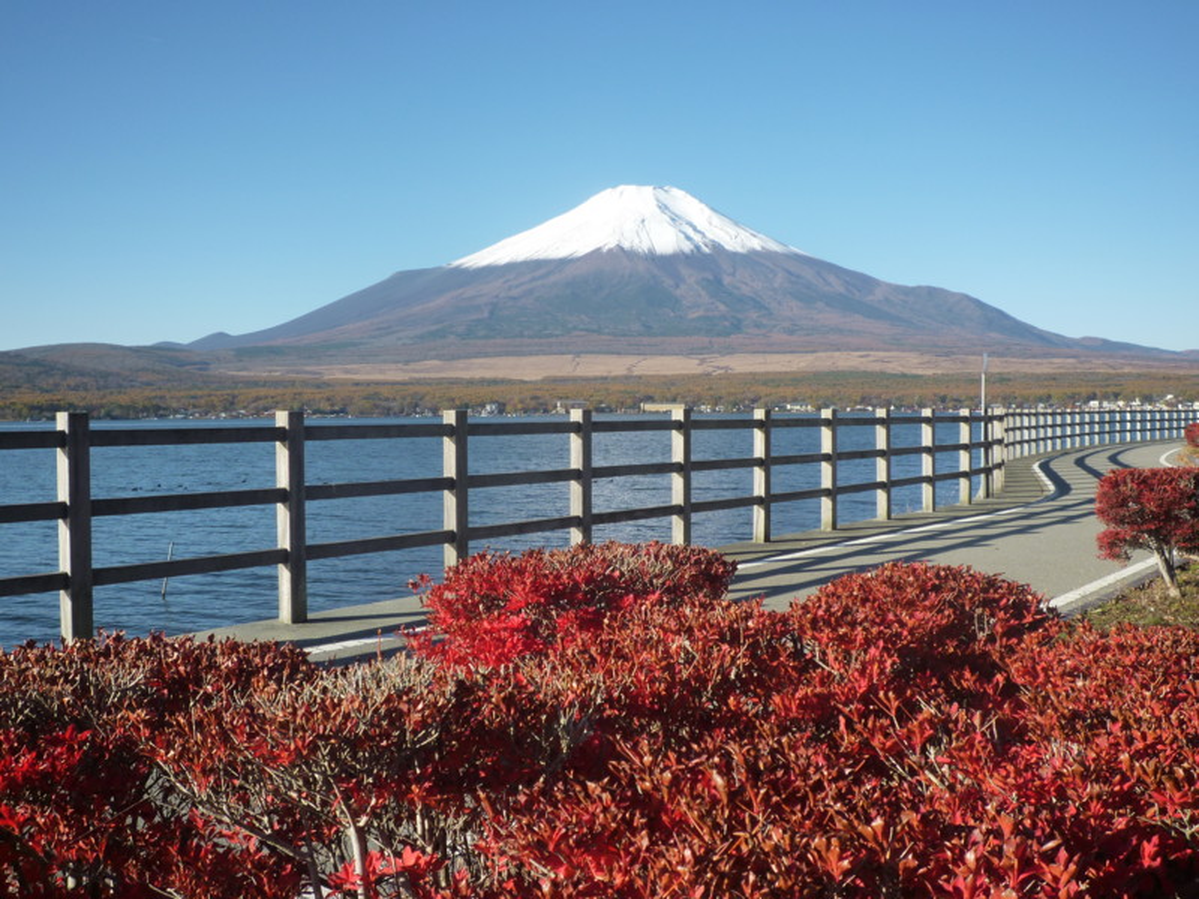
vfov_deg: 39.7
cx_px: 600
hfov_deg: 51.4
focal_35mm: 36
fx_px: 1247
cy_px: 450
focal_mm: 6.3
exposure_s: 1/500
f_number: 3.8
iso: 125
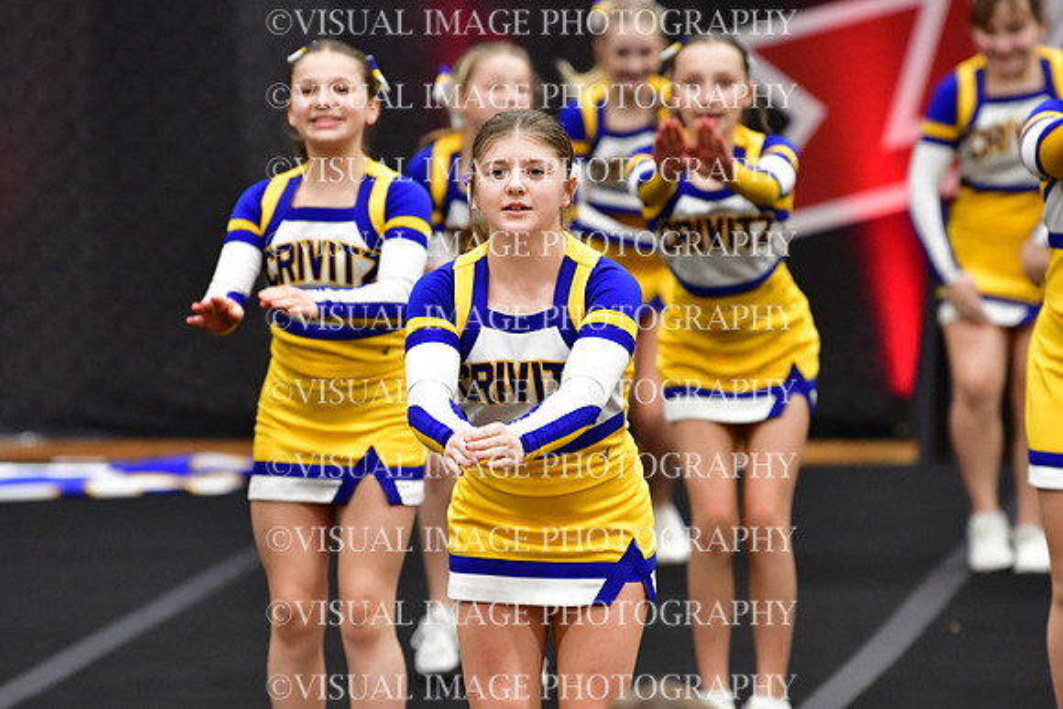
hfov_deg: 6.9
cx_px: 532
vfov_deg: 4.6
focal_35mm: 300
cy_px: 354
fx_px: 8860
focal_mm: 200
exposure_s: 1/500
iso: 5000
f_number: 3.5
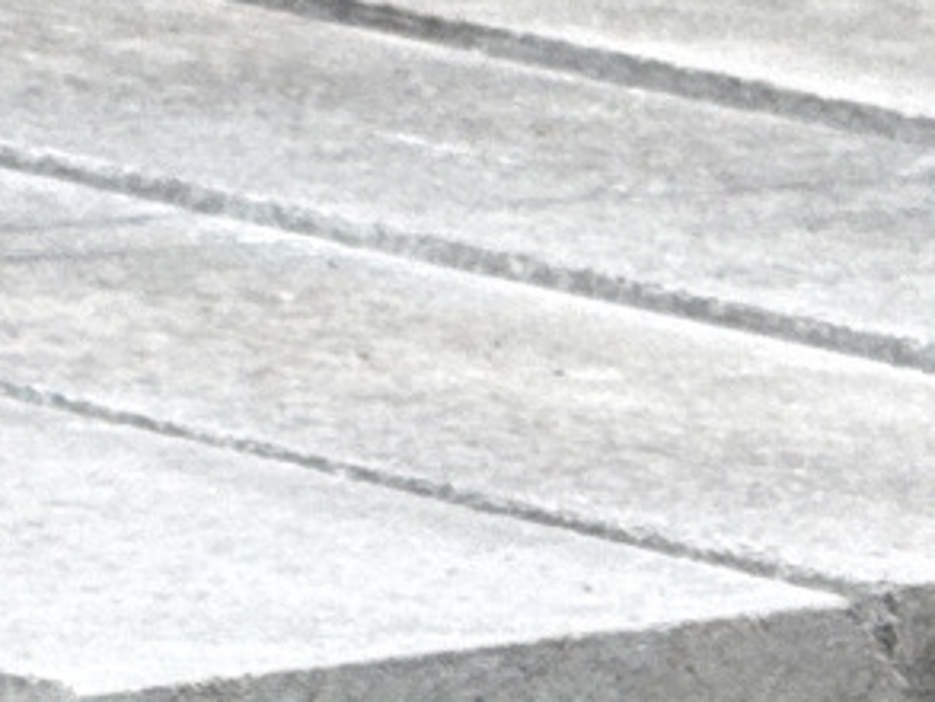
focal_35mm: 820
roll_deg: -3.5
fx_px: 22158
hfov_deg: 2.4
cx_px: -2218
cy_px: 999
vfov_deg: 1.8
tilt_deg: -15.8
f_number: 2.8
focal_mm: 15.66
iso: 50
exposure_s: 1/248
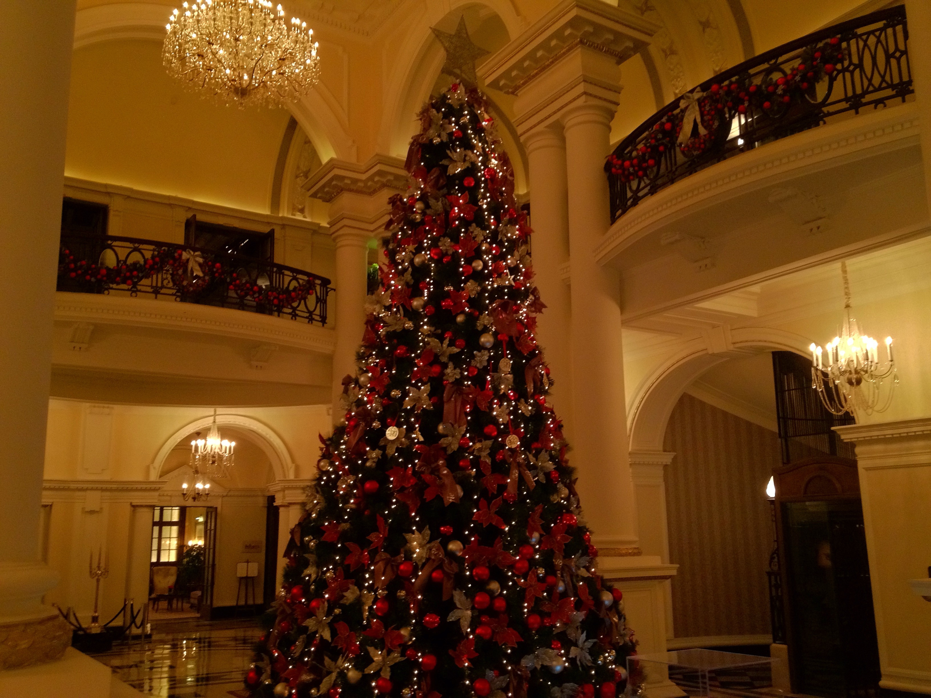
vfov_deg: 40.7
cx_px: 466
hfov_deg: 52.6
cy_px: 349
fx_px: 941
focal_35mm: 35
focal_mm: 4.28
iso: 400
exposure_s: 1/15
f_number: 2.4
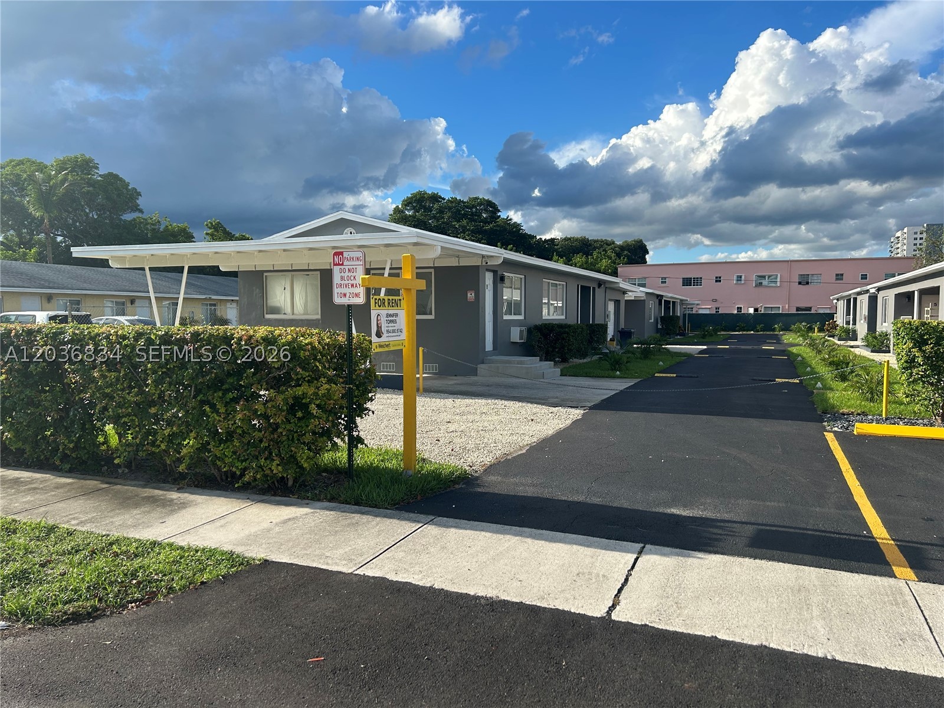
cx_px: 472
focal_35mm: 26
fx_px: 709
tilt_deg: -4.3
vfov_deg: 53.1
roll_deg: +0.3
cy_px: 354
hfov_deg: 67.3
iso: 50
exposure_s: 1/3165
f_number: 1.5
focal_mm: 5.7
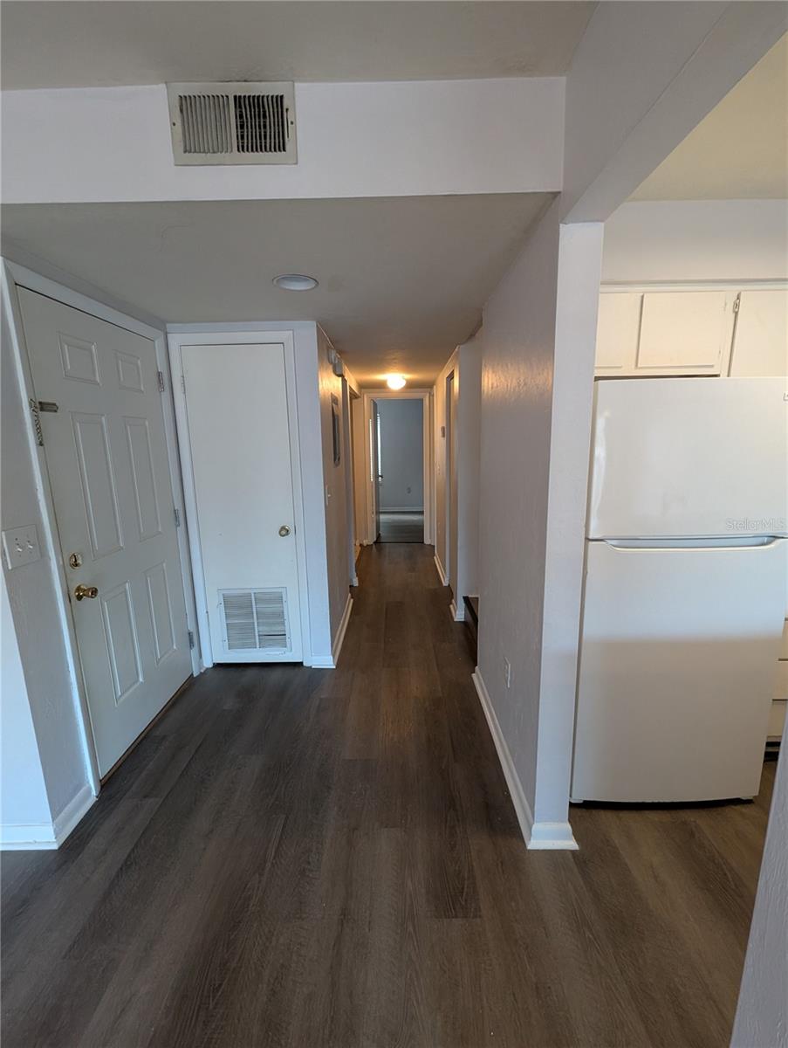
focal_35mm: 13
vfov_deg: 106.1
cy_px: 524
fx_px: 394
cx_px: 394
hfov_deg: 90.0
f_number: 2.2
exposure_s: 1/60
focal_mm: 1.95
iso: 378
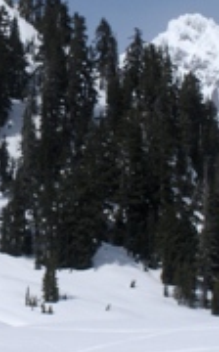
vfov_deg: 13.9
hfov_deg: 8.6
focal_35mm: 151
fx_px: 1447
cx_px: -12
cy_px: 121
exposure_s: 1/575
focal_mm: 11.2
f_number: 7.3
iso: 64
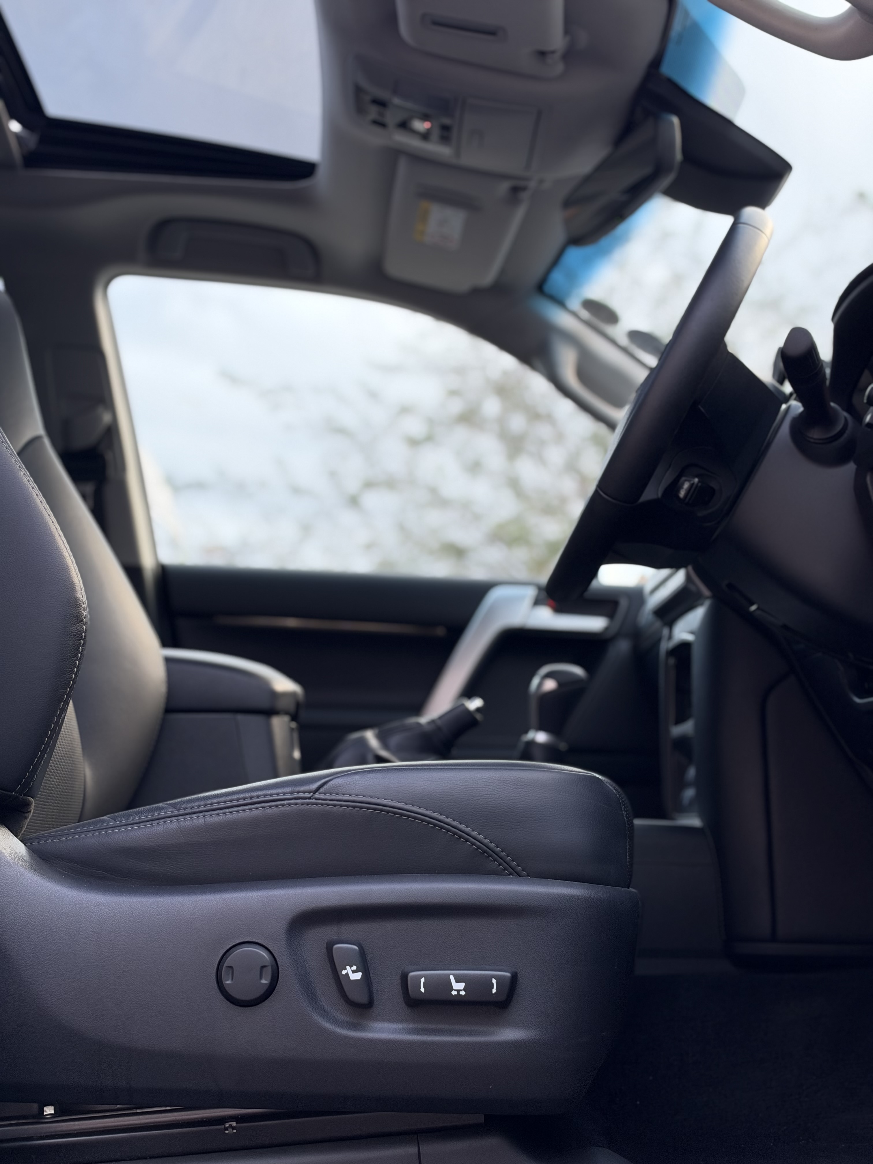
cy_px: 582
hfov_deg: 30.3
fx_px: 1614
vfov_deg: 39.7
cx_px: 436
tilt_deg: +8.8
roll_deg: +1.9
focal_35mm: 48
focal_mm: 6.93
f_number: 1.8
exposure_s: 1/60
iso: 100
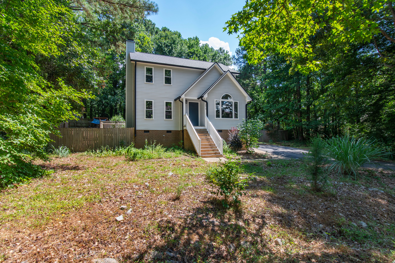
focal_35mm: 18
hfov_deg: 90.0
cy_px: 132
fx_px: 197
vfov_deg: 67.4
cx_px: 198
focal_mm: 12
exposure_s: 1/80
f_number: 8
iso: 100
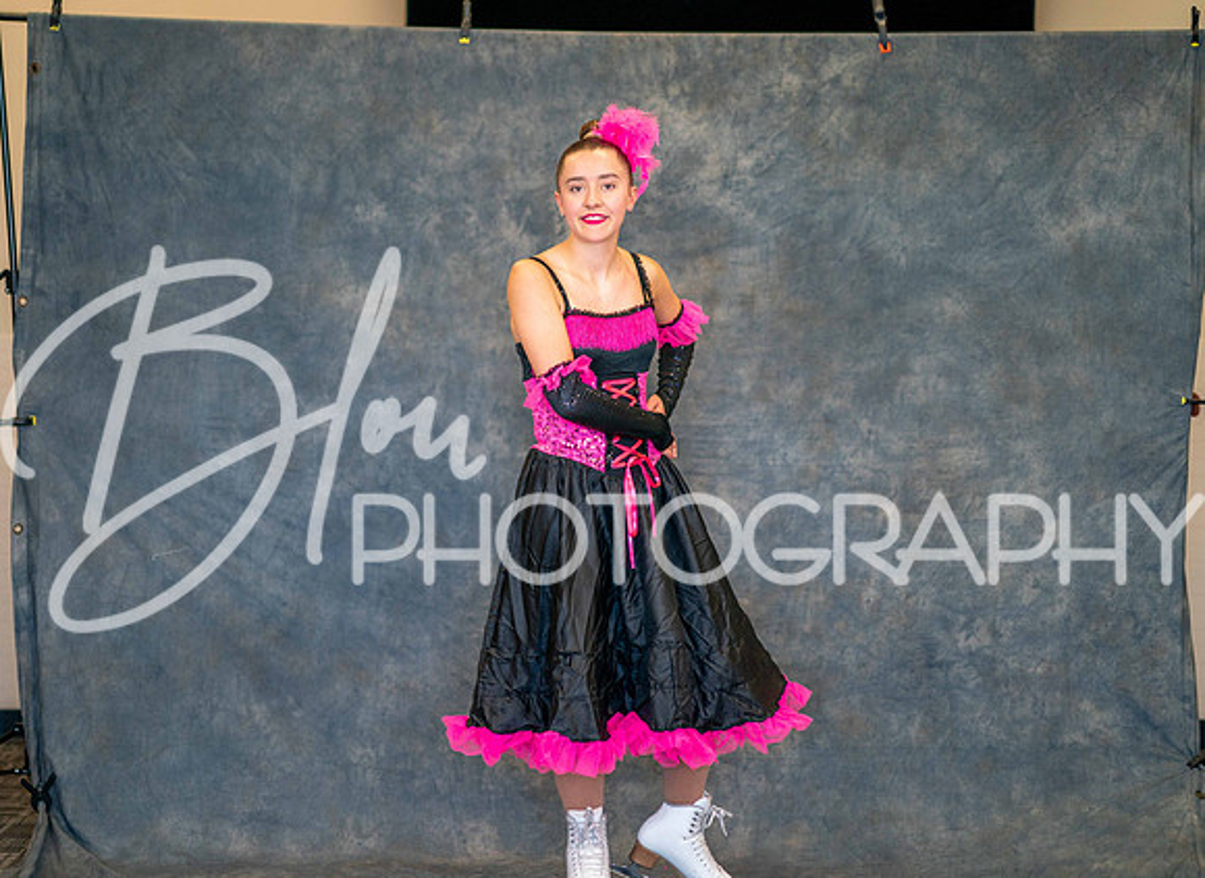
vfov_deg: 15.4
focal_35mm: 94
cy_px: 421
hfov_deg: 21.1
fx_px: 3240
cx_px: 519
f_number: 1.4
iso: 500
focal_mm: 85
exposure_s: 1/250
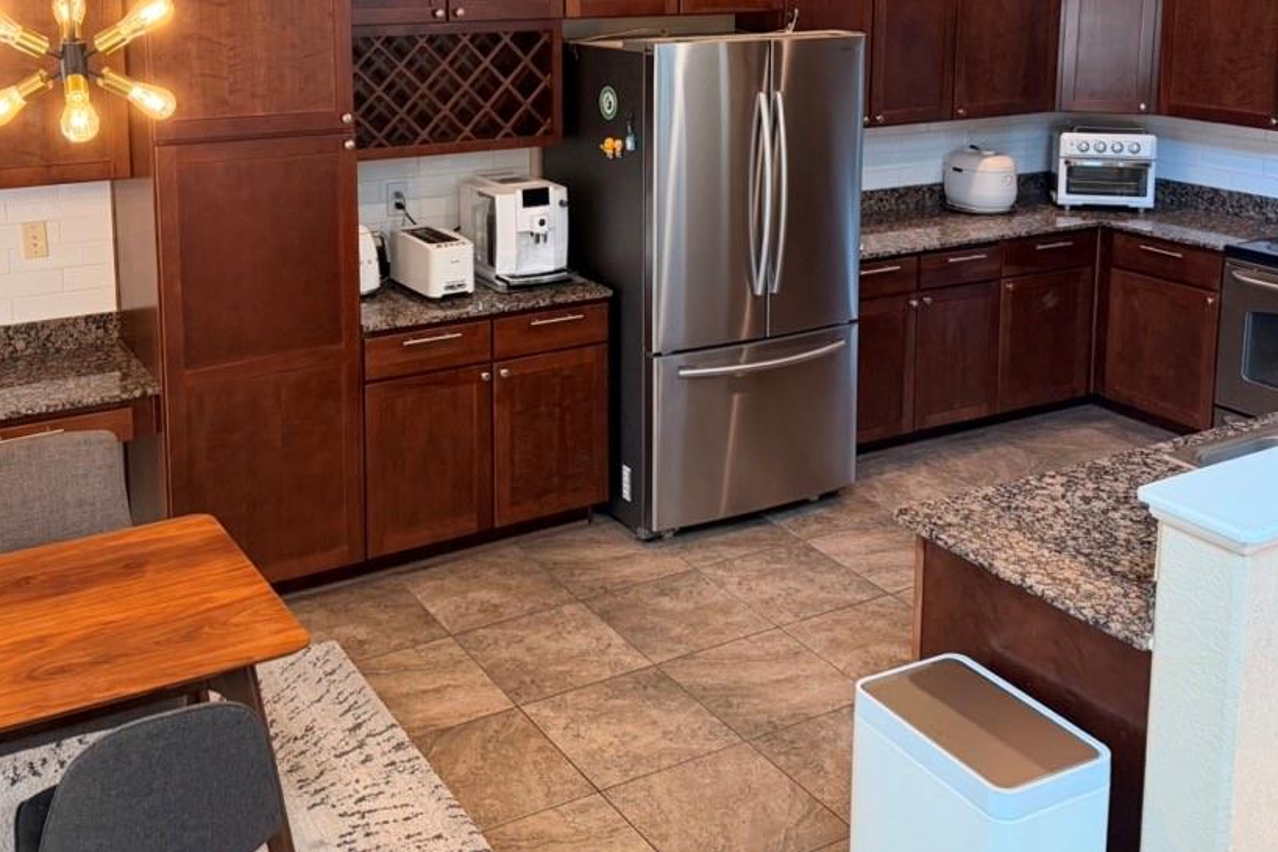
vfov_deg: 33.1
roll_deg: +0.2
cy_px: 150
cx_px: 601
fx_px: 1384
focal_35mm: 39
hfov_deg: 49.5
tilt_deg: -9.4
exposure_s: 1/120
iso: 400
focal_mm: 6.76
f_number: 1.78
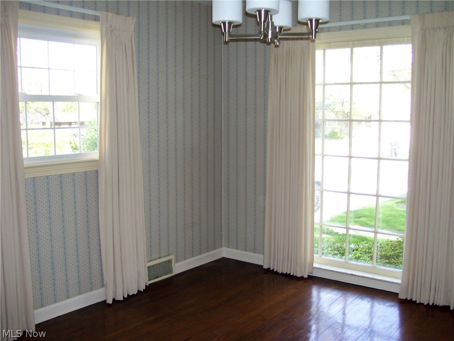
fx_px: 473
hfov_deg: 51.3
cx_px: 227
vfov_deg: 39.7
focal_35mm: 36
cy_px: 170
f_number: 2.7
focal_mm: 6
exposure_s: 1/60
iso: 100
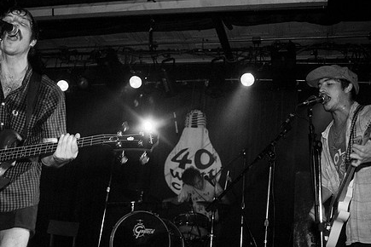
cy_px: 120
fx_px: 412
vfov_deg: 33.4
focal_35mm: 40
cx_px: 159
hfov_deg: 48.3
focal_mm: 20
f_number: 2.8
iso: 800
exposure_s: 1/60
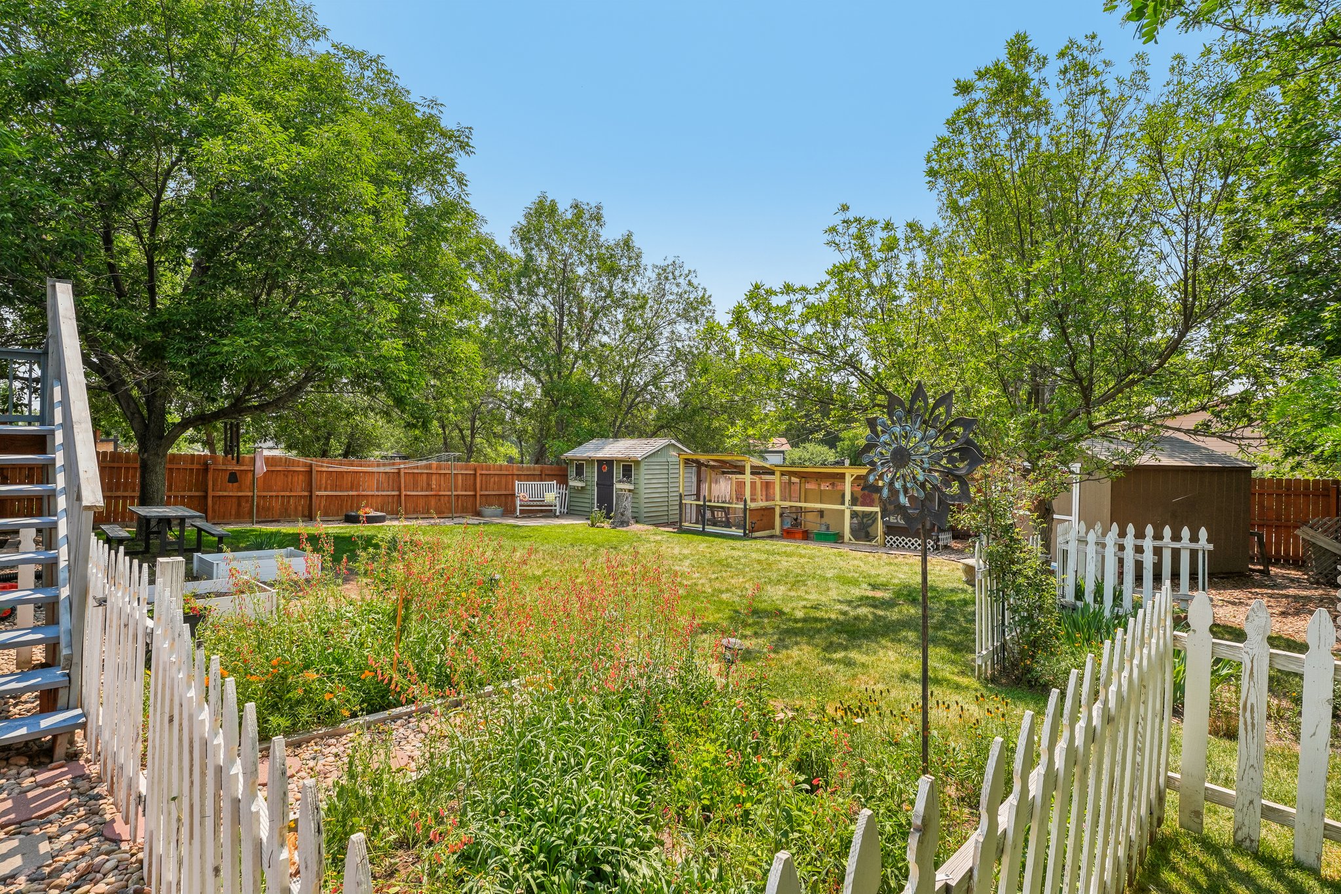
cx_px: 670
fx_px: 615
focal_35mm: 16
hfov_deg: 95.0
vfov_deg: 72.0
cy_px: 447
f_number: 8
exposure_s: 1/250
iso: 100
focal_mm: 11
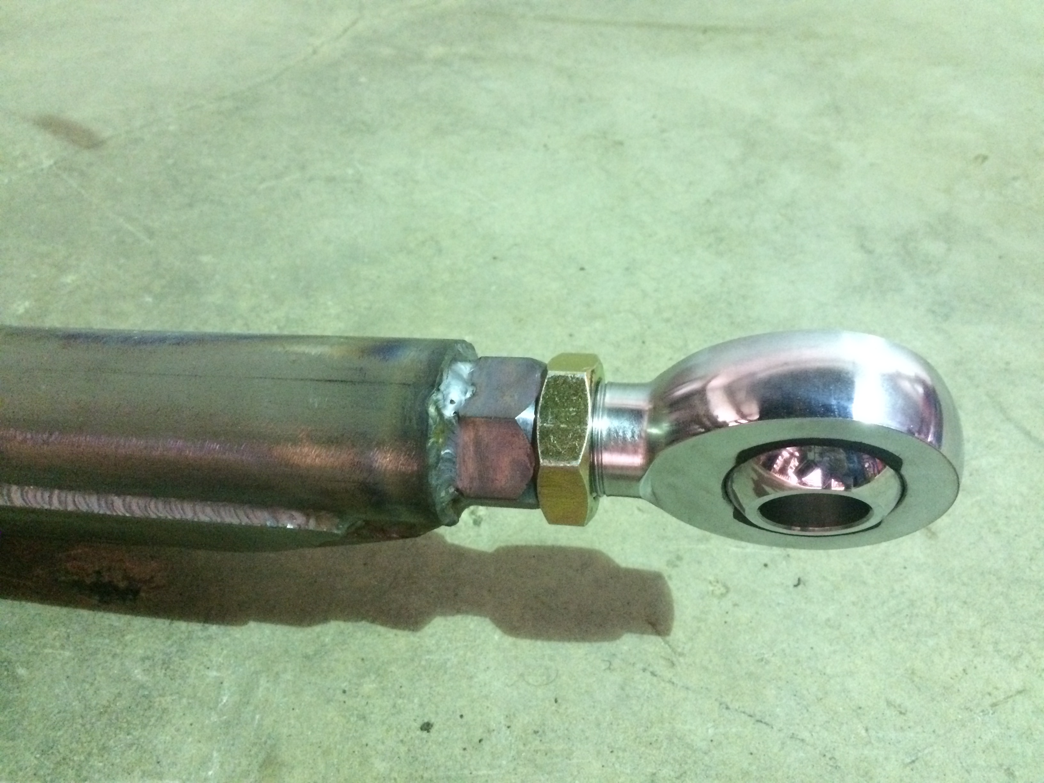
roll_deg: +0.7
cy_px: 392
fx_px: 875
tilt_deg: -42.5
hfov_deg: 61.7
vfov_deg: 48.2
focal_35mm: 29
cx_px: 522
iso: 500
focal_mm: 4.15
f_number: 2.2
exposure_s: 1/15
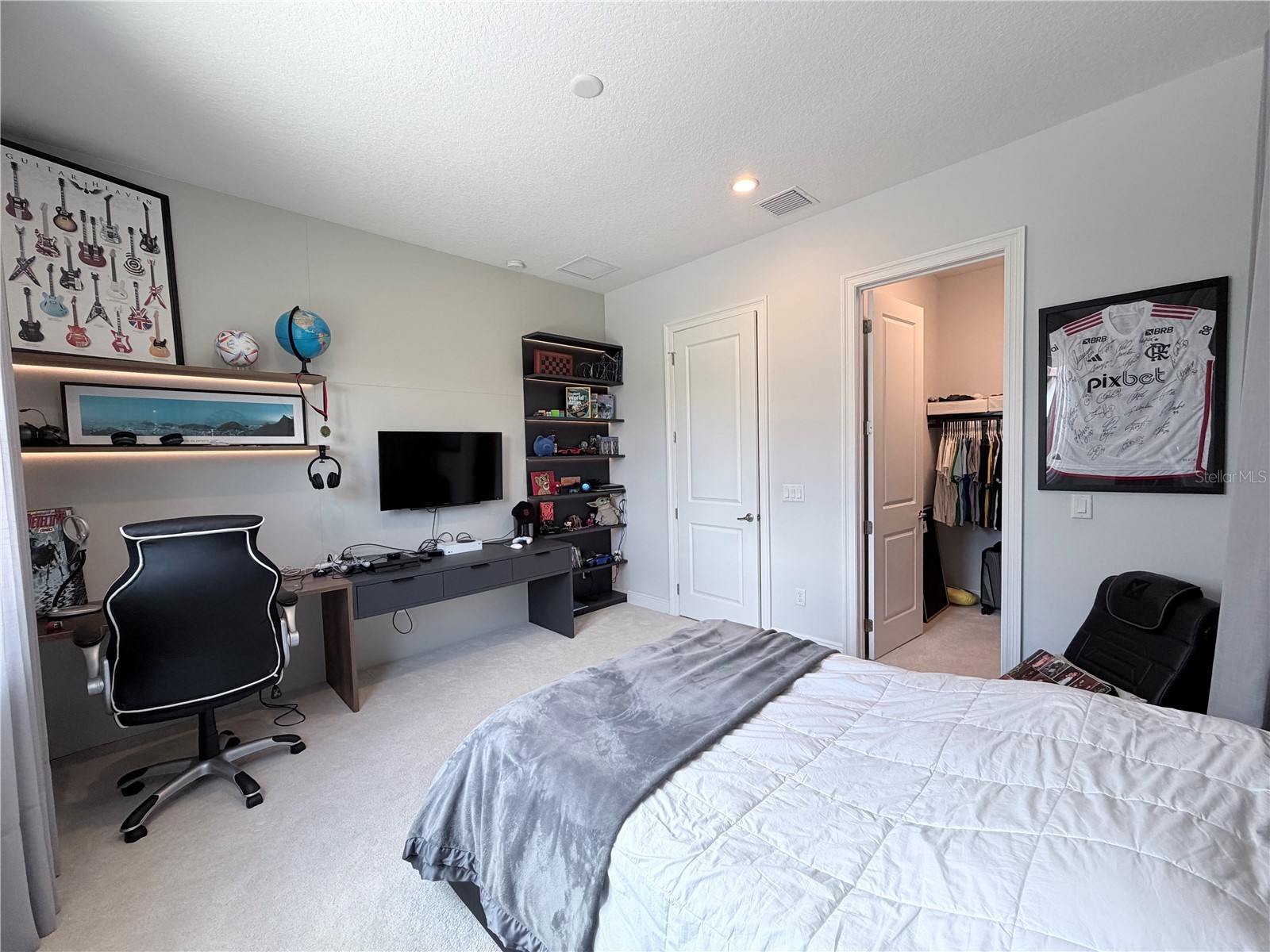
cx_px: 635
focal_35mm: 14
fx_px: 514
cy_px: 476
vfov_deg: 85.7
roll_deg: +1.5
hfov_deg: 102.1
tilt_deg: -2.6
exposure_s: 1/120
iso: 160
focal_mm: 2.22
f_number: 2.2
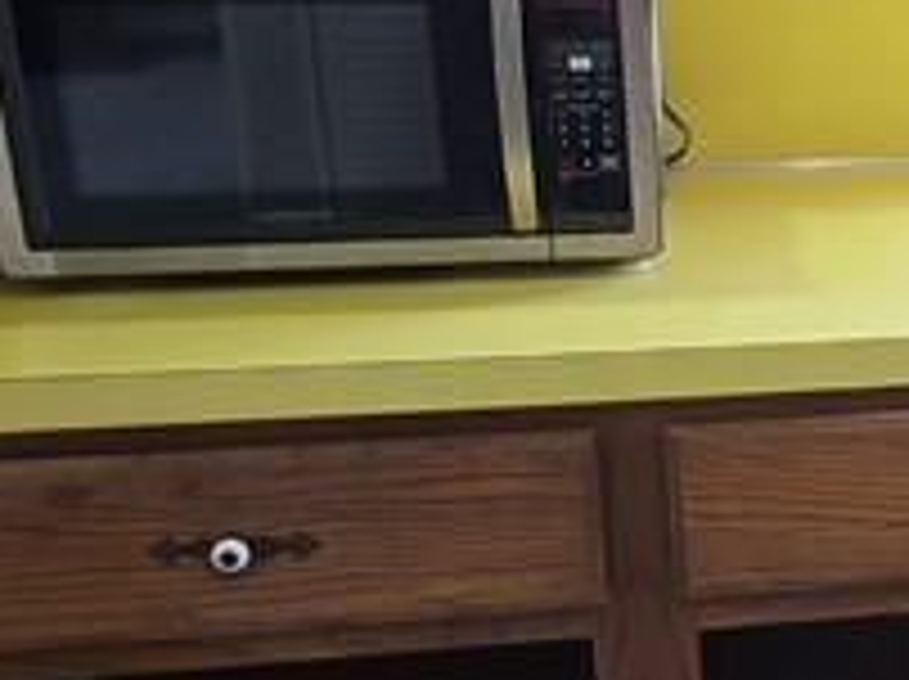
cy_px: 423
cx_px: 1138
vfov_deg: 22.2
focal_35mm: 66
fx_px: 1731
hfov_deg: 25.8
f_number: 2.2
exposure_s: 1/60
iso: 64
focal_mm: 2.2
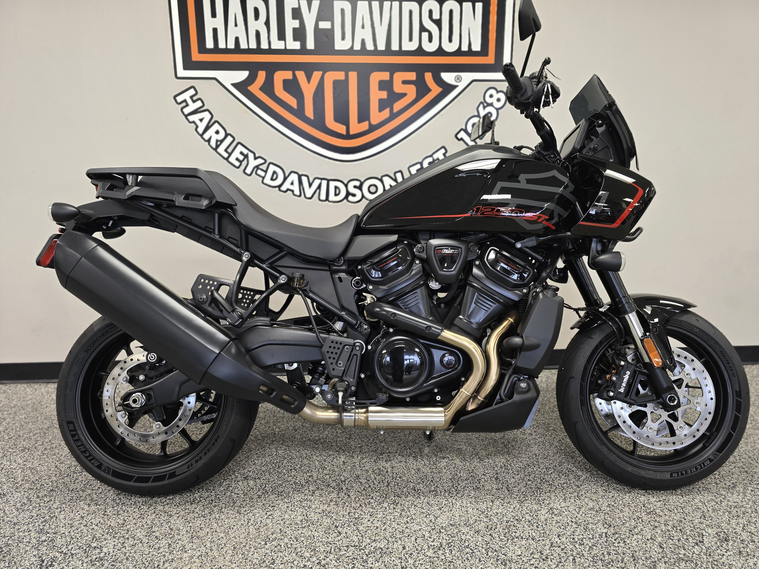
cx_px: 380
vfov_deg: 58.9
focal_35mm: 23
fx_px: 504
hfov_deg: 73.9
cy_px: 284
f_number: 1.7
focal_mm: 6.3
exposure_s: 1/52
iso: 250
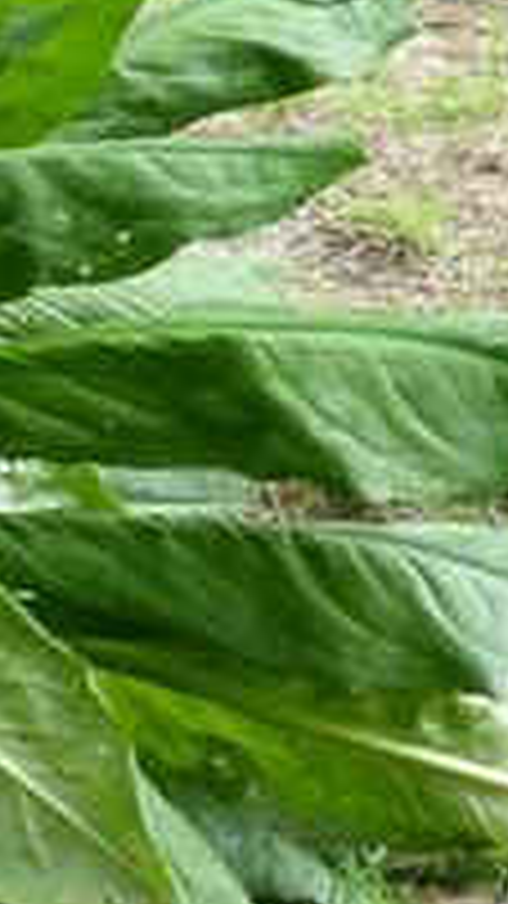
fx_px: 3019
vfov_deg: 17.0
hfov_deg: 9.0
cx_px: -548
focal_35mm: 126
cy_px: 274
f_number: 2.9
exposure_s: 1/80
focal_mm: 5.1
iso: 100
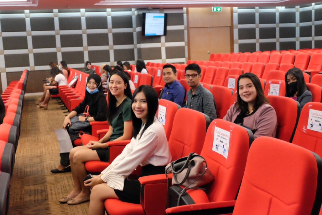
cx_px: 161
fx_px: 393
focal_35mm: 44
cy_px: 108
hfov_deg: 44.5
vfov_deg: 30.5
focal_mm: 29.5
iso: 6400
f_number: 4.7
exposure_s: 1/140
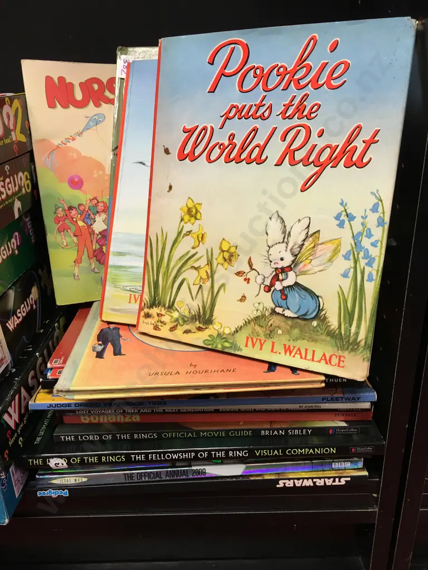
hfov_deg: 48.2
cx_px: 214
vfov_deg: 61.7
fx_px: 478
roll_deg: +0.5
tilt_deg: -21.8
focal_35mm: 29
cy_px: 285
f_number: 2.2
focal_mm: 4.15
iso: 50
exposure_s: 1/17
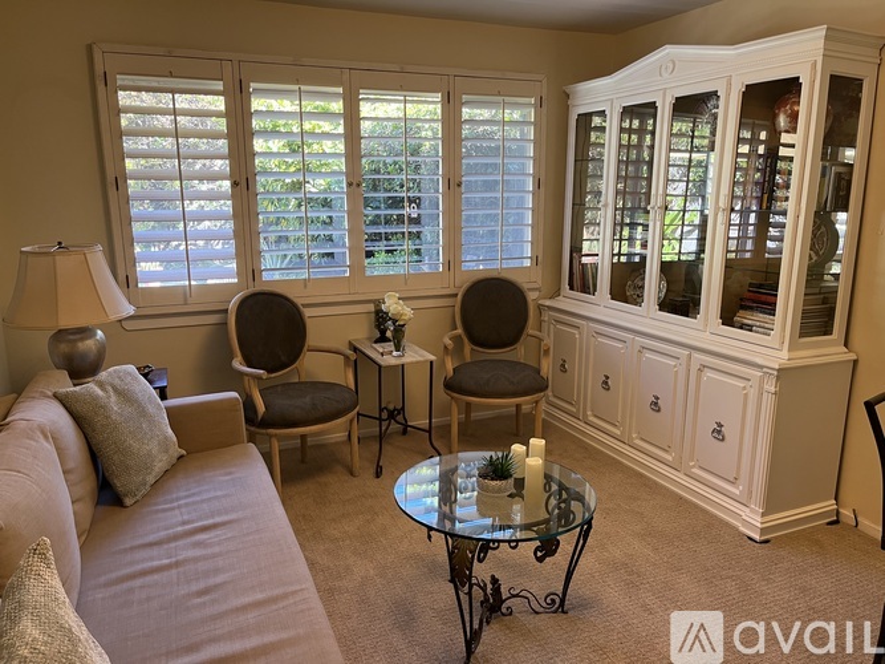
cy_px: 332
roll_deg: +0.4
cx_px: 442
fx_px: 665
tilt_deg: -13.0
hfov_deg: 67.3
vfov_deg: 53.0
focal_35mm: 26
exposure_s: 1/60
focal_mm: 5.1
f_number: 1.6
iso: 80
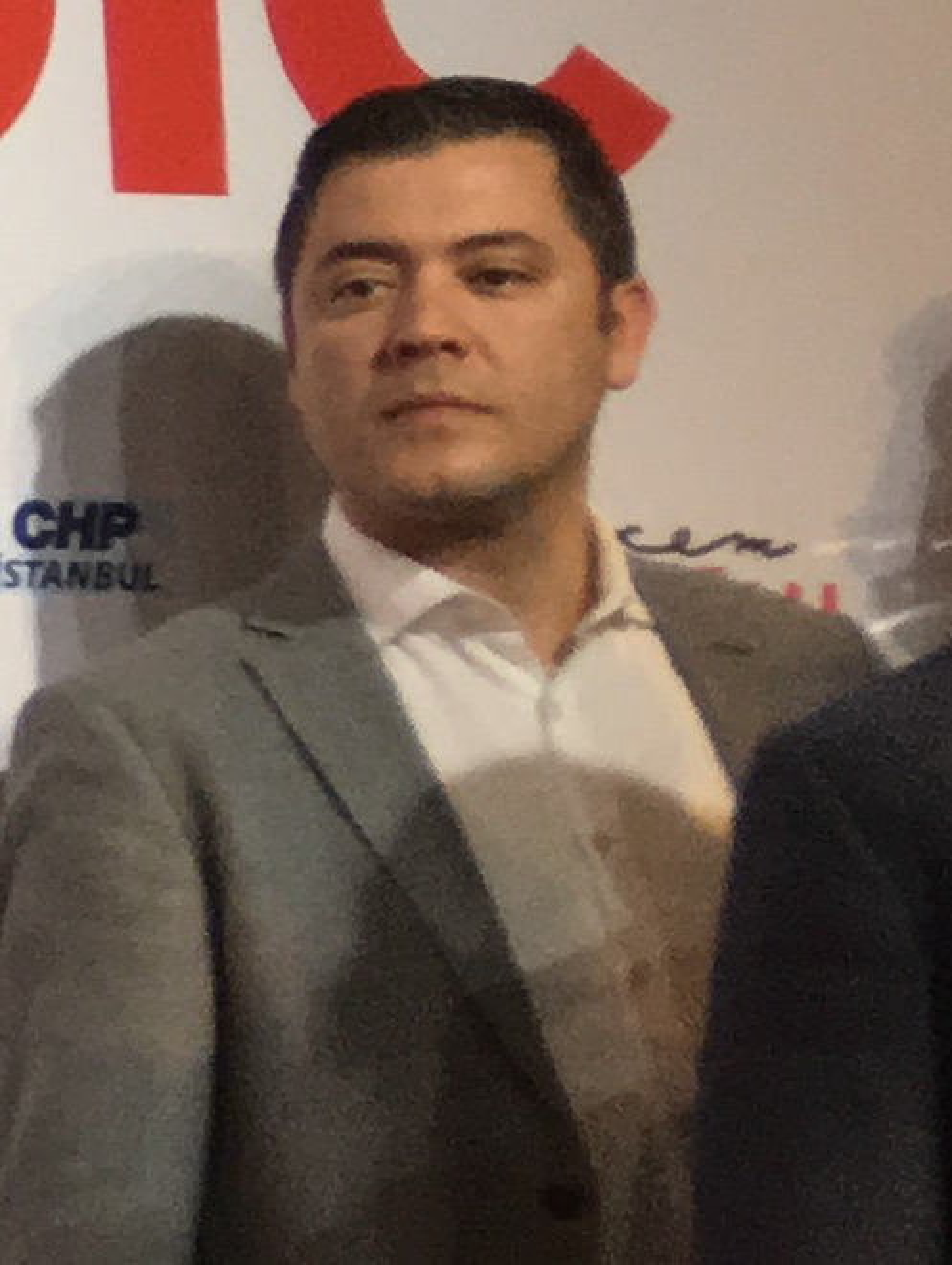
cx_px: 476
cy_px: 632
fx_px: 1061
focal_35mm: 29
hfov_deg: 48.3
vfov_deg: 61.6
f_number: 2.2
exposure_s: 1/100
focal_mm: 4.15
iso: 40
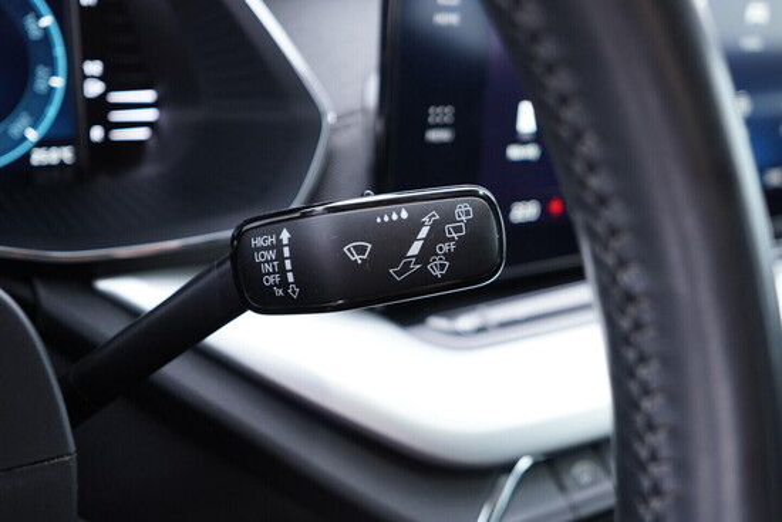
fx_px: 782
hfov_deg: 53.1
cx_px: 391
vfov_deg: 36.9
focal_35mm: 36
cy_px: 261
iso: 500
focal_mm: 24
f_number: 2.8
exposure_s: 1/40
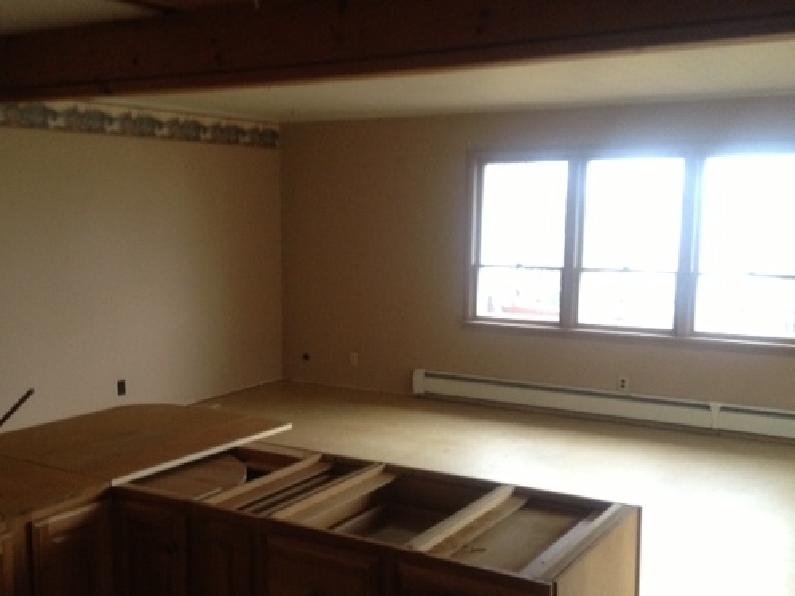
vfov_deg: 32.1
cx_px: 342
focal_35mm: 45
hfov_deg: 42.0
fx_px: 1033
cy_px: 340
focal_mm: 4.28
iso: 200
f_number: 2.4
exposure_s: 1/20
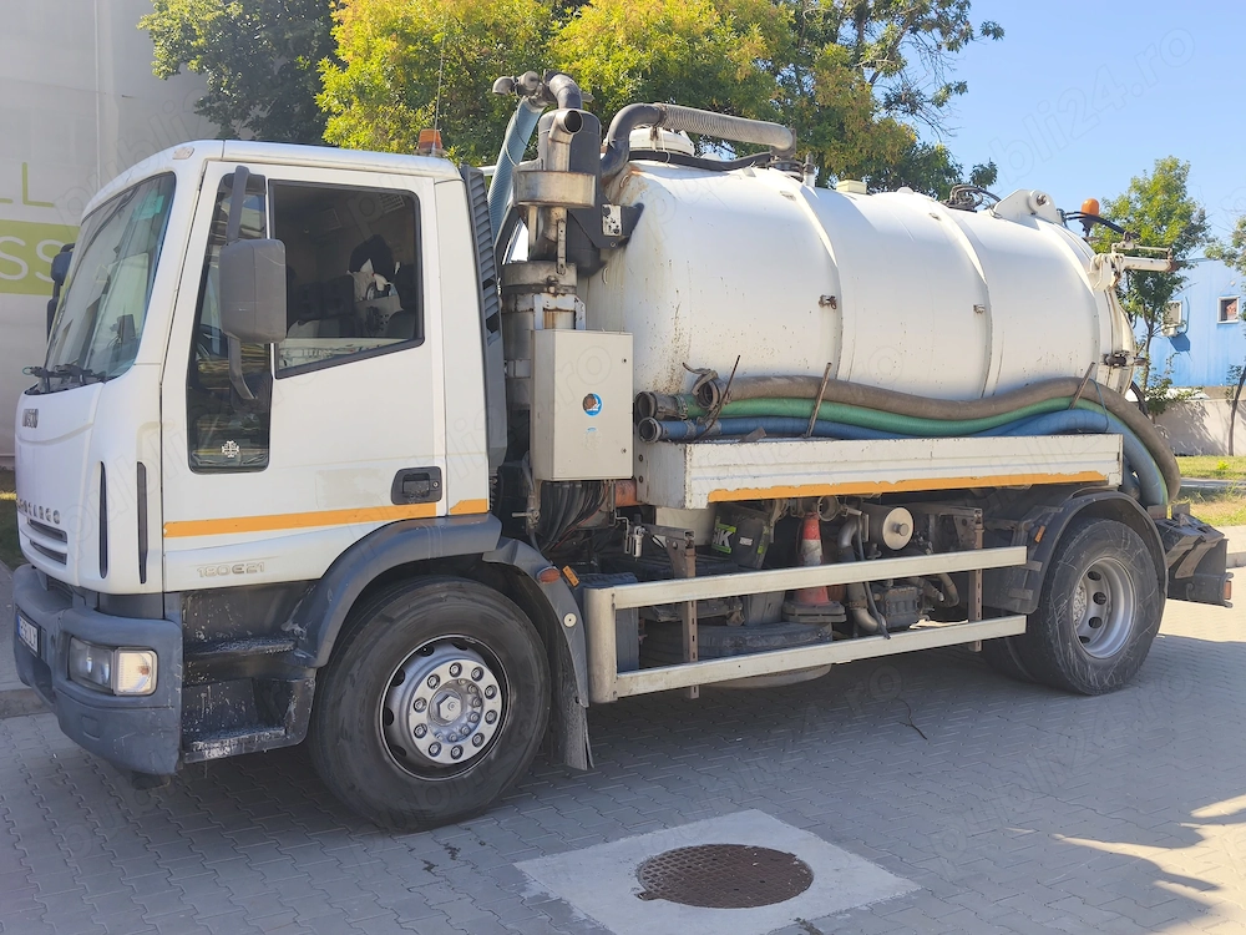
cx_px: 623
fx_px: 1260
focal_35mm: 35
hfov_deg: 52.6
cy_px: 468
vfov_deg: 40.7
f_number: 1.7
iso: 80
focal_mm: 5.35
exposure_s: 1/1511
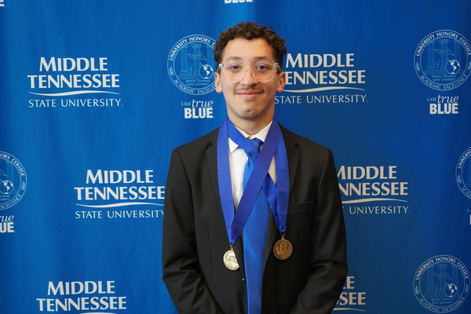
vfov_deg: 28.6
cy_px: 157
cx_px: 236
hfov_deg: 41.9
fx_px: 615
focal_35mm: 47
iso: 1000
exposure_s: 1/160
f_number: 4.5
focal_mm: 47
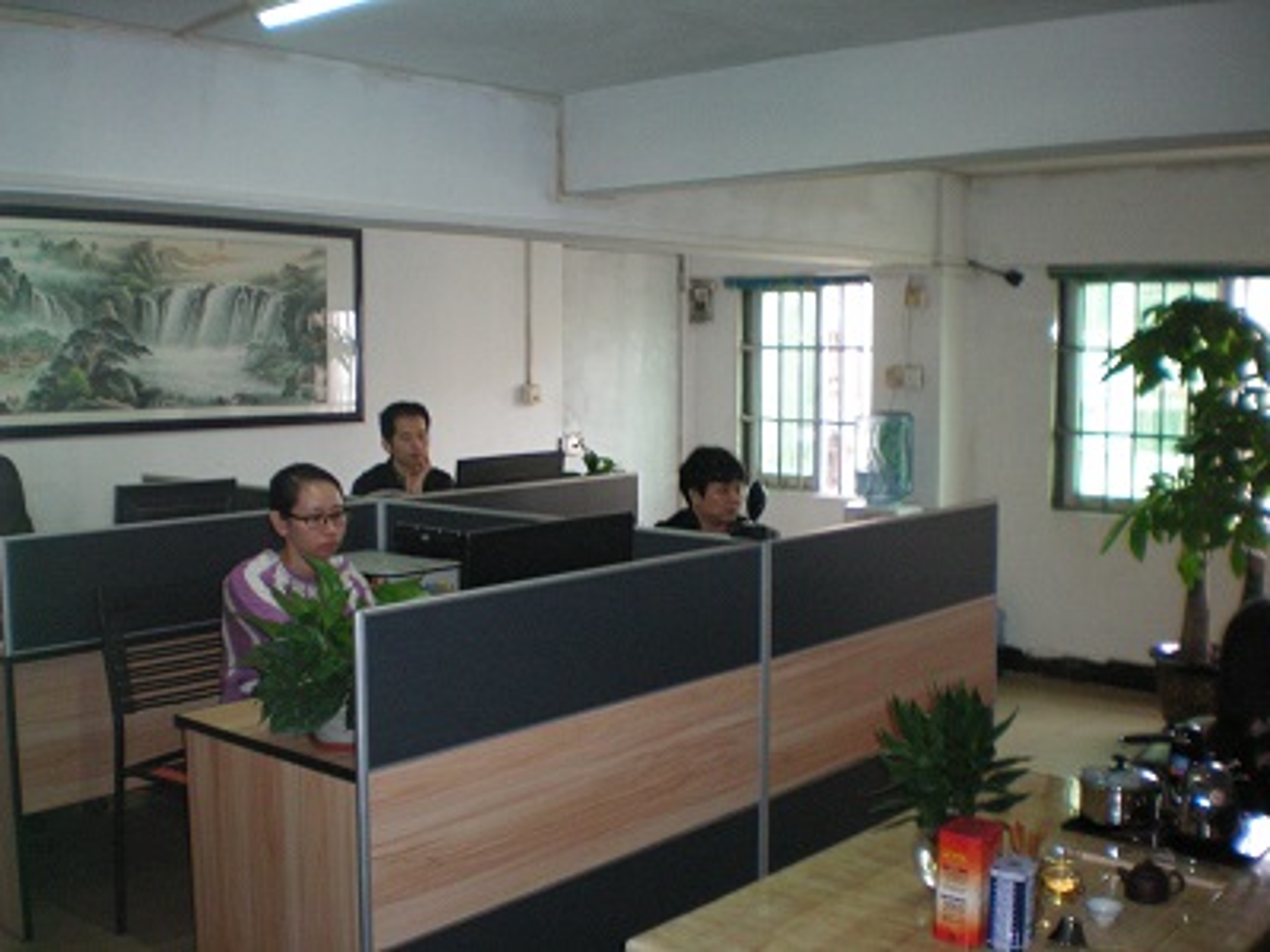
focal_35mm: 38
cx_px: 635
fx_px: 1394
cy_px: 476
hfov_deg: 49.0
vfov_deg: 37.7
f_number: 3.1
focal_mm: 6.3
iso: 200
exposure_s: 1/60
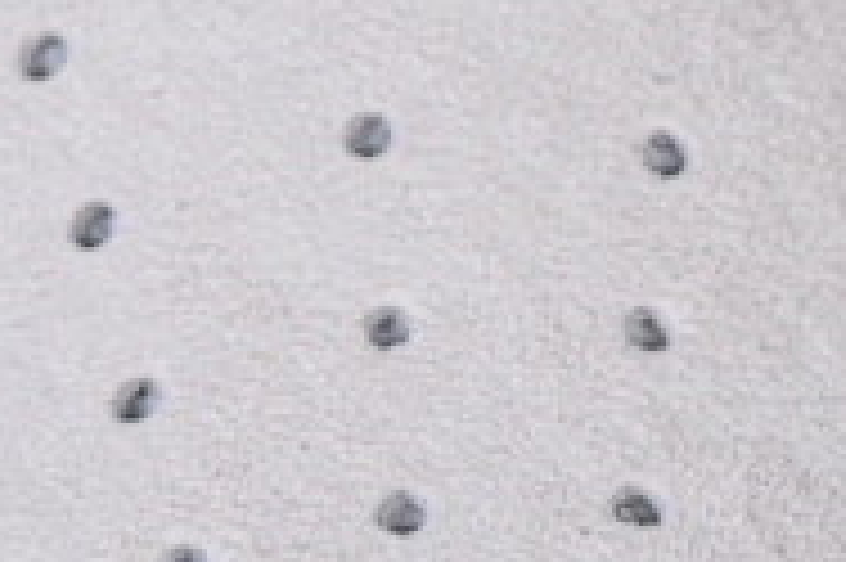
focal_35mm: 431
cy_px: 710
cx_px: 482
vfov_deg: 3.2
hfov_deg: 4.8
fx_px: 10119
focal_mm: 50
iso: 160
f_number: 7.1
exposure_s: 1/80
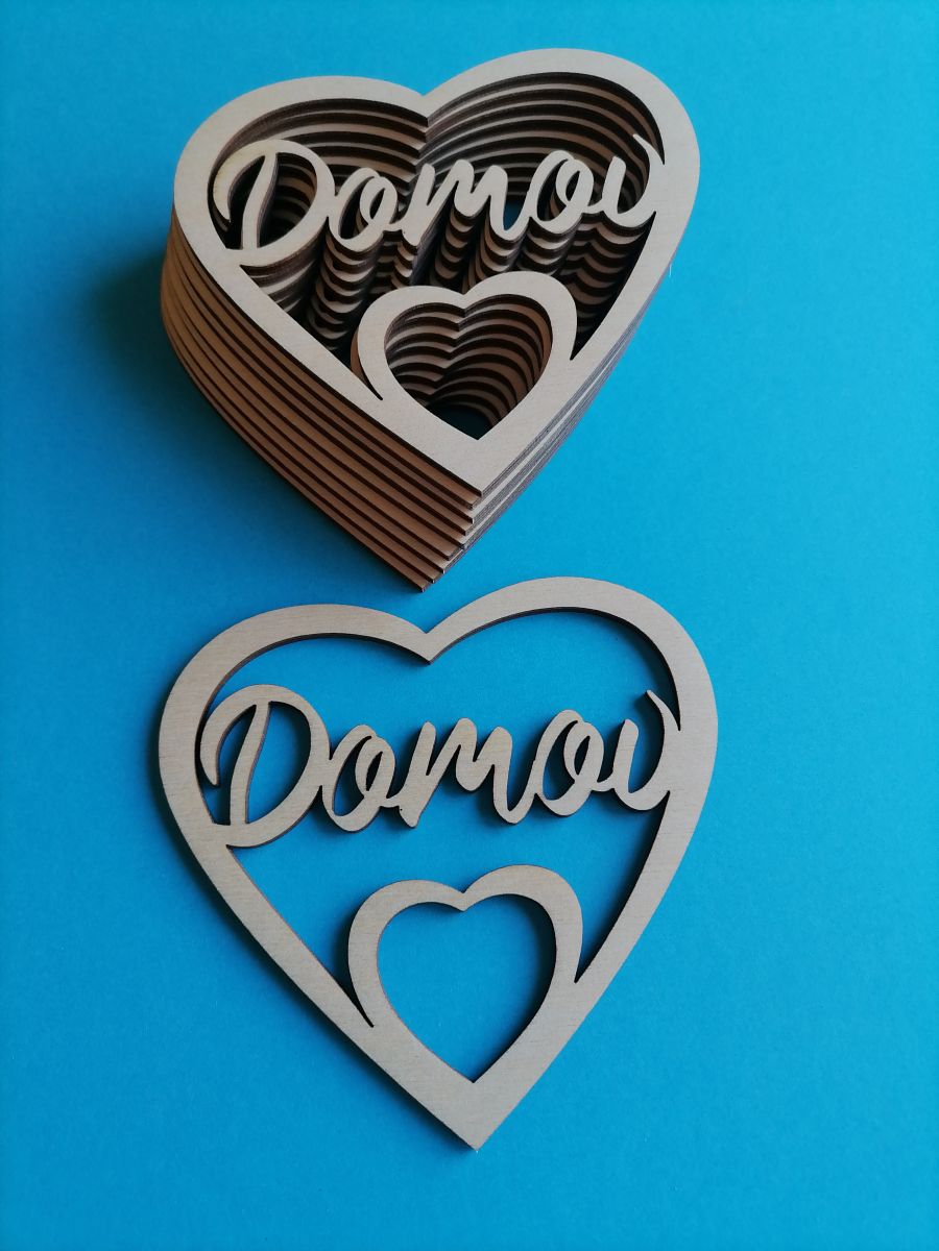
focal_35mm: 27
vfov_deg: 65.3
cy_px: 626
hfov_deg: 51.4
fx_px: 977
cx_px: 470
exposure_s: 1/50
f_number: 1.8
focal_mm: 5.4
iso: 64
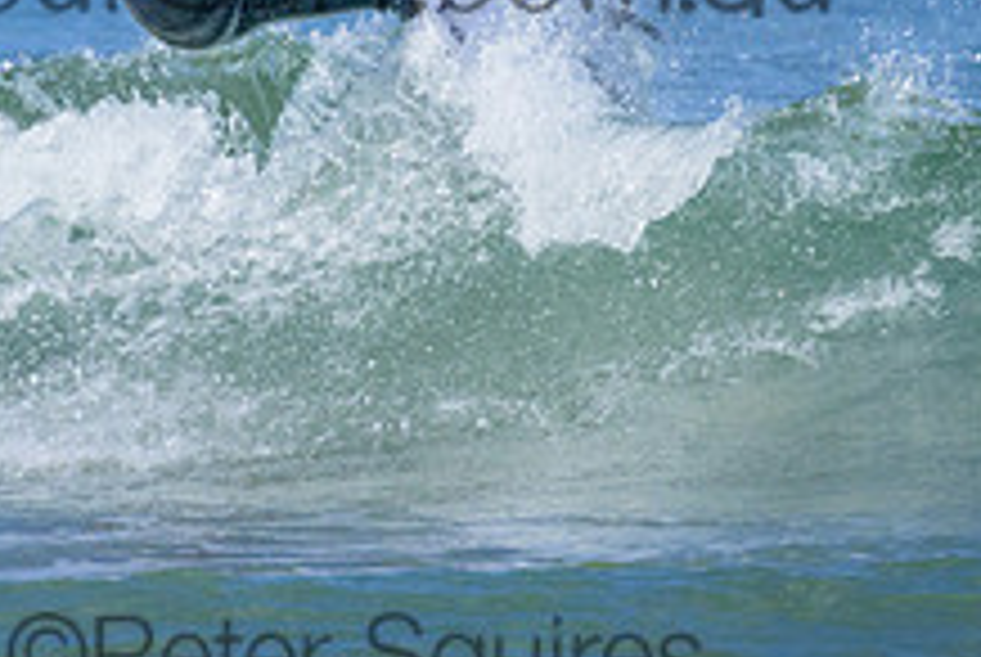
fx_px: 57984
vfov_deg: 0.6
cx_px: 356
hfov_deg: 1.0
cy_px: -92
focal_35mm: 2125
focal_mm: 800
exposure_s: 1/1250
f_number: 11
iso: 2500
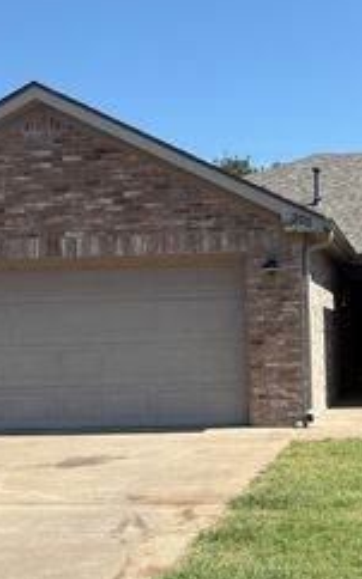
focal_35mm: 57
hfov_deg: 22.0
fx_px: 901
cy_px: 317
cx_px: 355
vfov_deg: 35.7
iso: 50
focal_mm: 5.96
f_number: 1.6
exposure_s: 1/2747
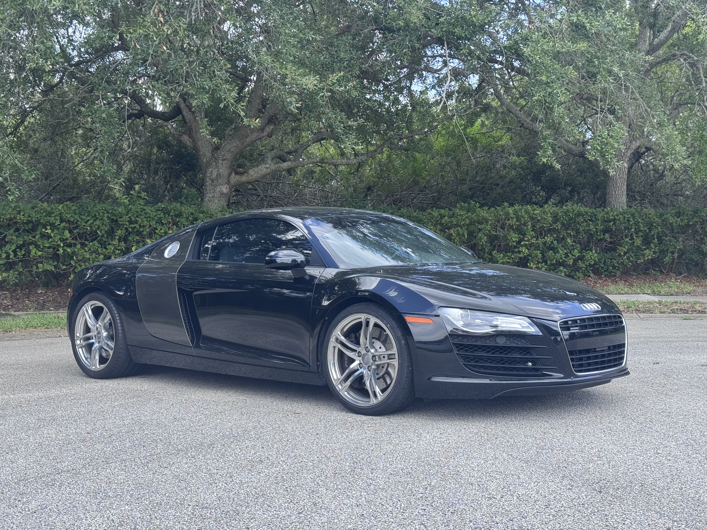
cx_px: 354
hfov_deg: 39.7
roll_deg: -0.1
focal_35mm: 48
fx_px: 980
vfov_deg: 30.3
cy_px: 265
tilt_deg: -1.8
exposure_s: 1/865
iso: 64
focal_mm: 6.76
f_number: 1.78
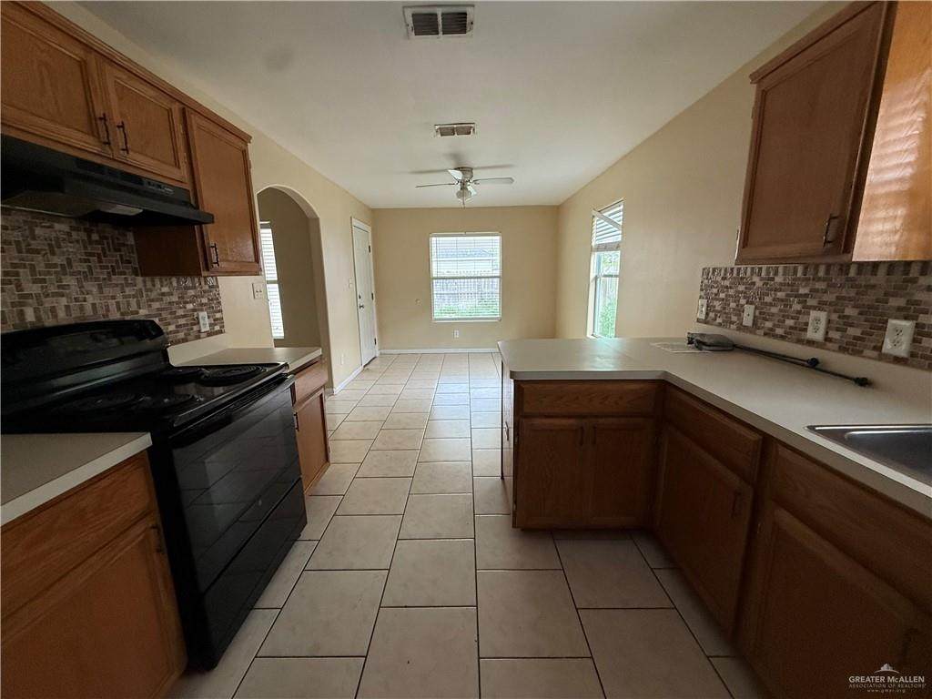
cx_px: 466
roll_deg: +0.6
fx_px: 377
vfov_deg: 85.7
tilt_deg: -10.3
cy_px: 350
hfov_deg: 102.1
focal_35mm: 14
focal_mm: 2.22
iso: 320
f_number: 2.2
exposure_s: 1/99
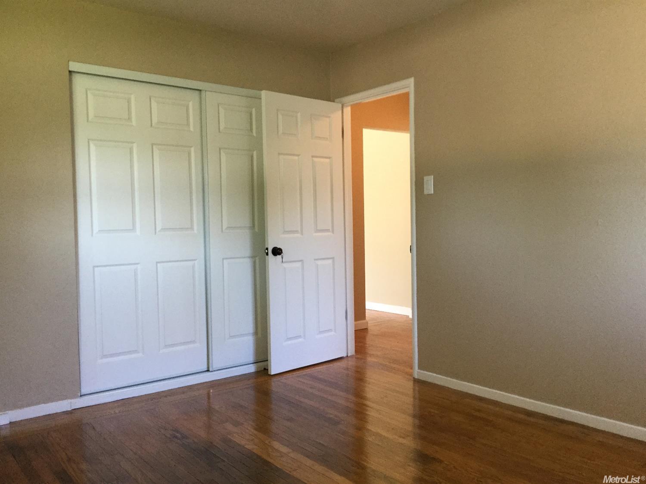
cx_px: 323
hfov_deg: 58.4
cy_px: 242
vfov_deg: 45.4
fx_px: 578
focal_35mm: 31
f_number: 2.4
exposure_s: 1/30
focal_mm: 3.3
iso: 80
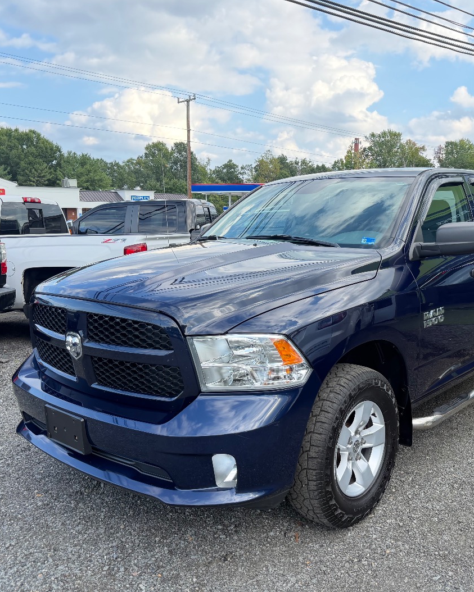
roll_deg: +0.4
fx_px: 561
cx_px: 298
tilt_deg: -8.6
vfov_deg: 55.7
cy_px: 290
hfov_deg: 45.4
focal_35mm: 32
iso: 100
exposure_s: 1/584
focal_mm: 6.76
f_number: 1.78
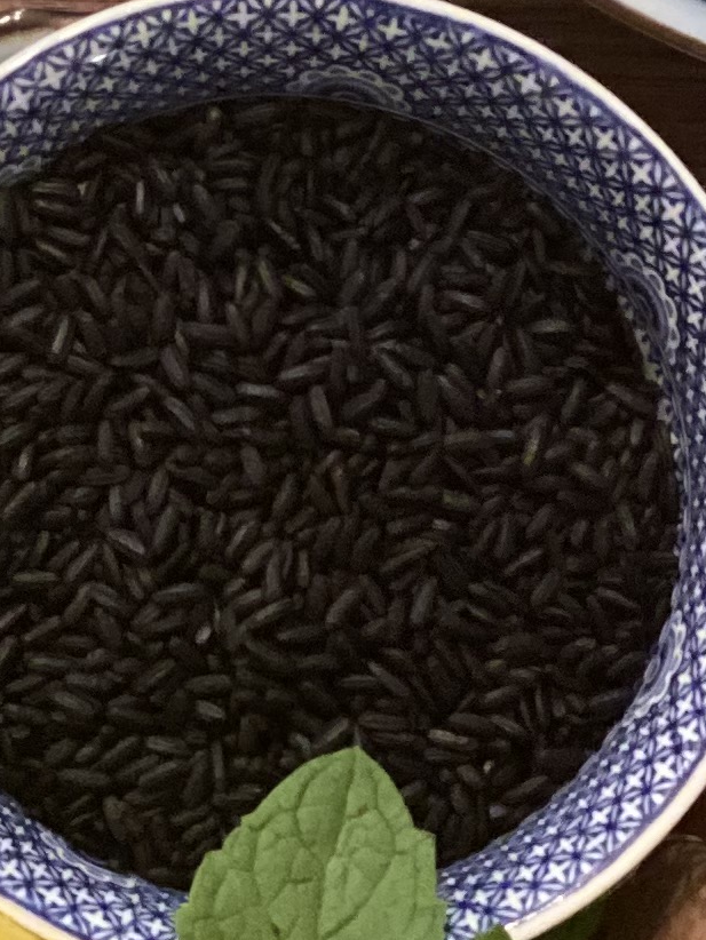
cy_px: 37
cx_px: 259
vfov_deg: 7.7
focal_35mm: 255
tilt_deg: -77.2
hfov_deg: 5.8
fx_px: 6931
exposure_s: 1/20
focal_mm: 6
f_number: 2
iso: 400
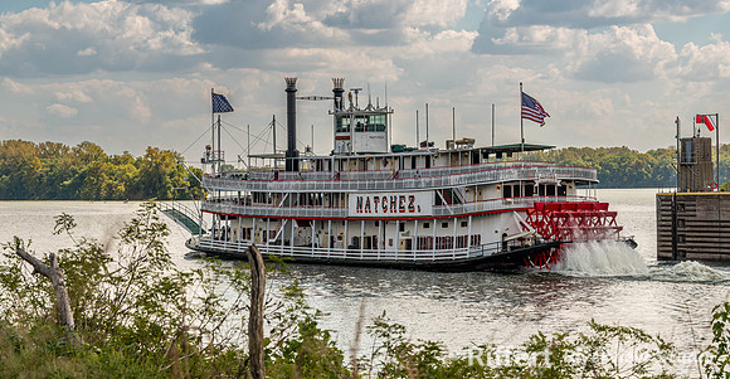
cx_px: 343
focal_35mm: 118
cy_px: 208
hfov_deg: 18.5
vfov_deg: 9.7
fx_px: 2242
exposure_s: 1/200
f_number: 8
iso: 64
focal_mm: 92
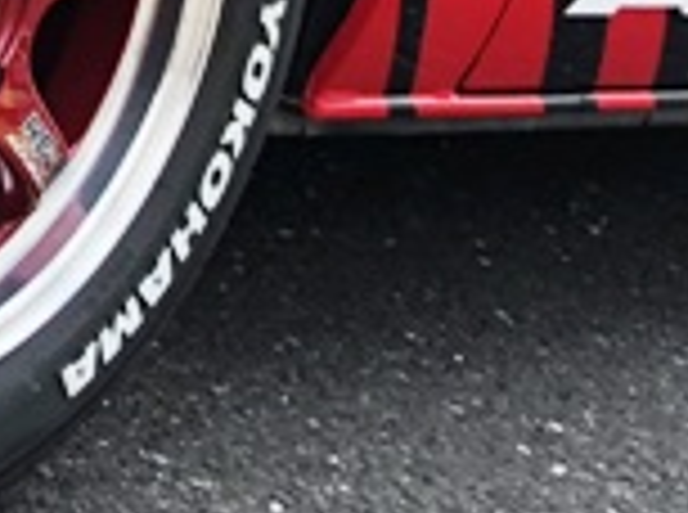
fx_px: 3728
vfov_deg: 7.0
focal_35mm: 188
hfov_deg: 10.3
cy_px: -1098
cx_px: -283
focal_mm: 4
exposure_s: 1/511
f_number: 1.8
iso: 20
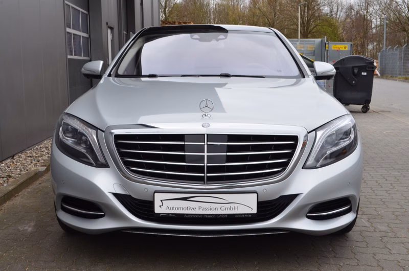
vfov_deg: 28.0
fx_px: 544
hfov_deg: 41.2
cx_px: 204
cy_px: 136
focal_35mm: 48
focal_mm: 32
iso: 400
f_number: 10
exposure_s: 1/60
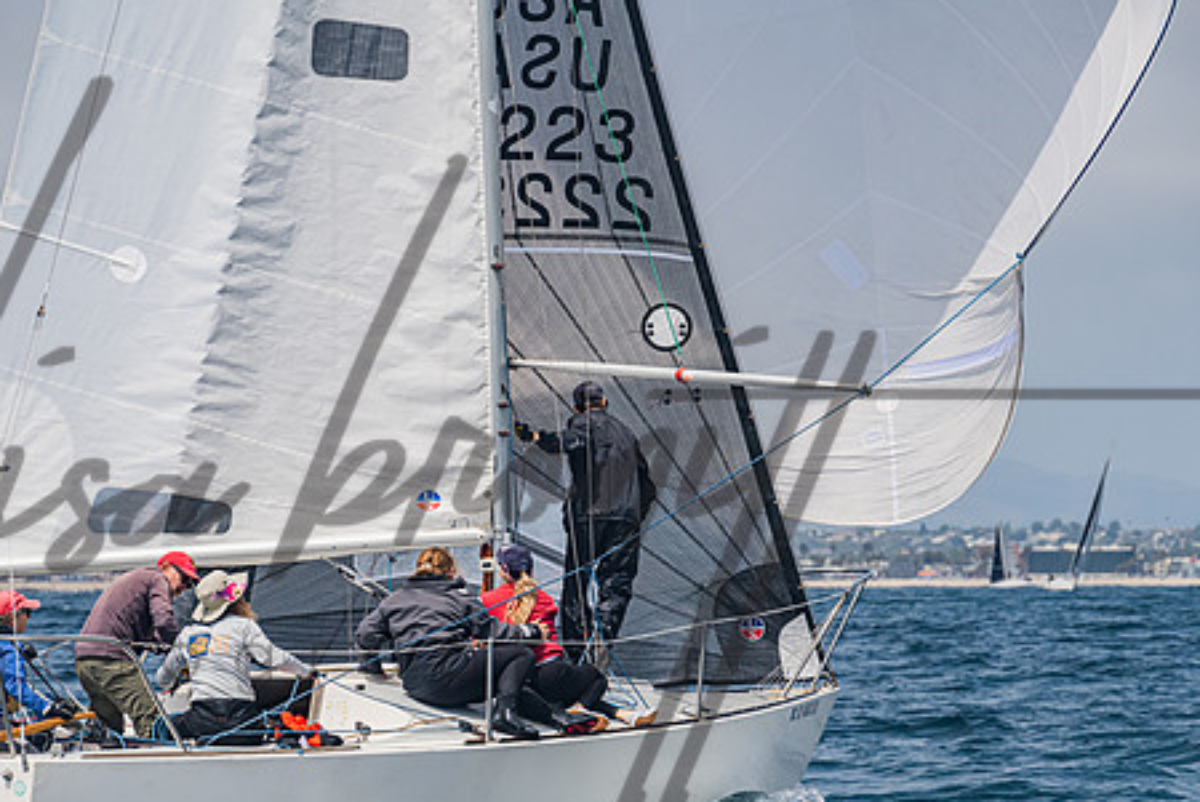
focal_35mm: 216
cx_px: 557
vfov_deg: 6.4
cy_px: 499
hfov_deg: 9.5
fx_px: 7207
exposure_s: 1/1000
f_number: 6.3
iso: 250
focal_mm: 155
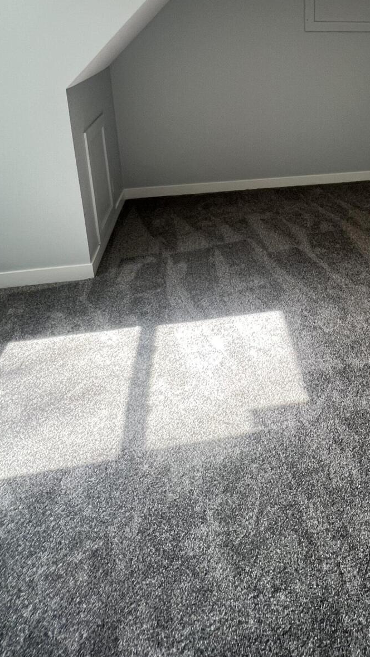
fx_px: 418
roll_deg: -2.2
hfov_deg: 44.9
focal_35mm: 24
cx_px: 305
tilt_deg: -16.6
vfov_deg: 71.4
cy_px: 169
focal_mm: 1.57
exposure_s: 1/120
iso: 160
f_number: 1.8
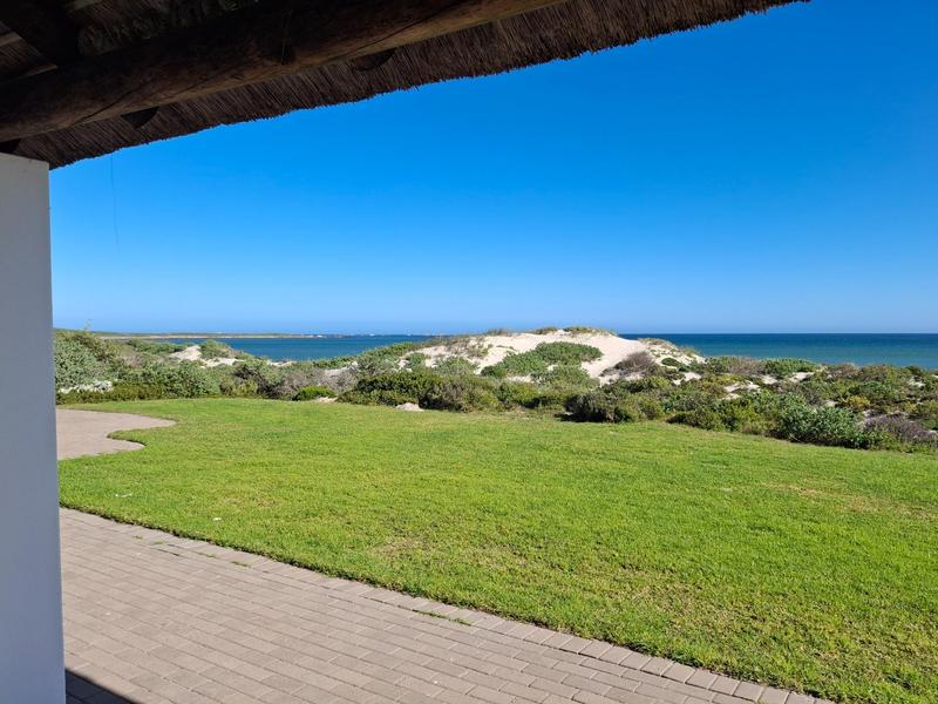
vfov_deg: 54.9
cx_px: 469
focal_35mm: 25
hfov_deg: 69.4
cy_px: 352
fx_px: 677
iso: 32
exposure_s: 1/1748
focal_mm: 4.69
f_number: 1.8
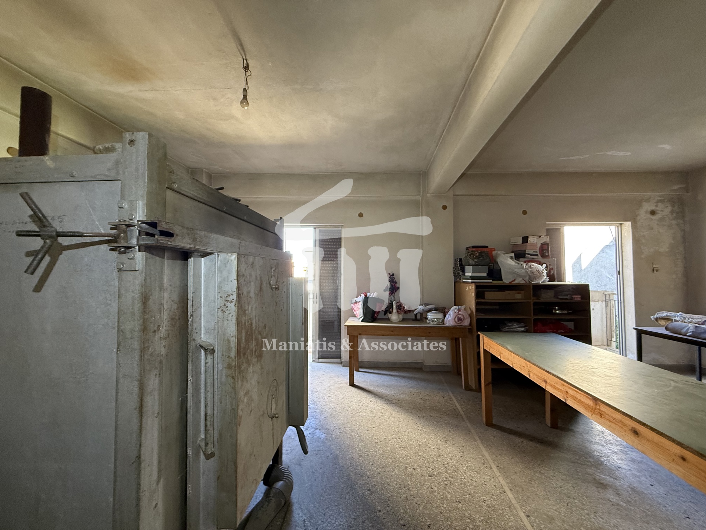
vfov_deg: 85.7
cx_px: 353
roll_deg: -1.7
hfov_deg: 102.1
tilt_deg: +1.7
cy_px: 265
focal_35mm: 14
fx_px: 286
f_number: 2.2
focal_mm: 2.22
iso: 400
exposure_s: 1/78
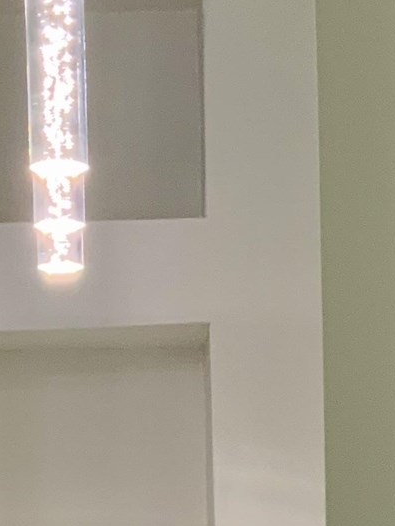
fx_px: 1931
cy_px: 792
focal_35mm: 127
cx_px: 143
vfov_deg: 14.5
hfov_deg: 11.7
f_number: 1.8
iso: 64
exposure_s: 1/120
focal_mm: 3
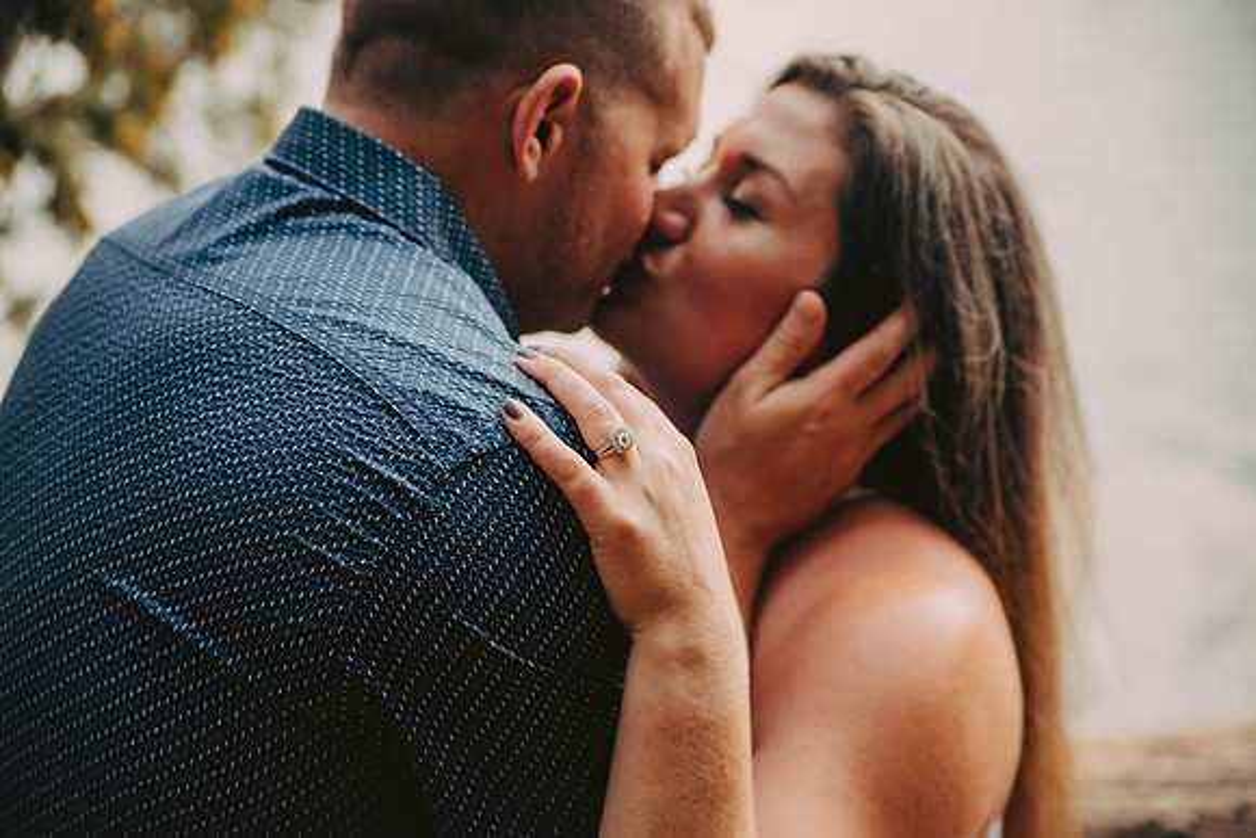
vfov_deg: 18.2
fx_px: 2617
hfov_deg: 27.0
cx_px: 628
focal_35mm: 75
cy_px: 419
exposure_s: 1/250
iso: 640
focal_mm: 75
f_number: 2.8
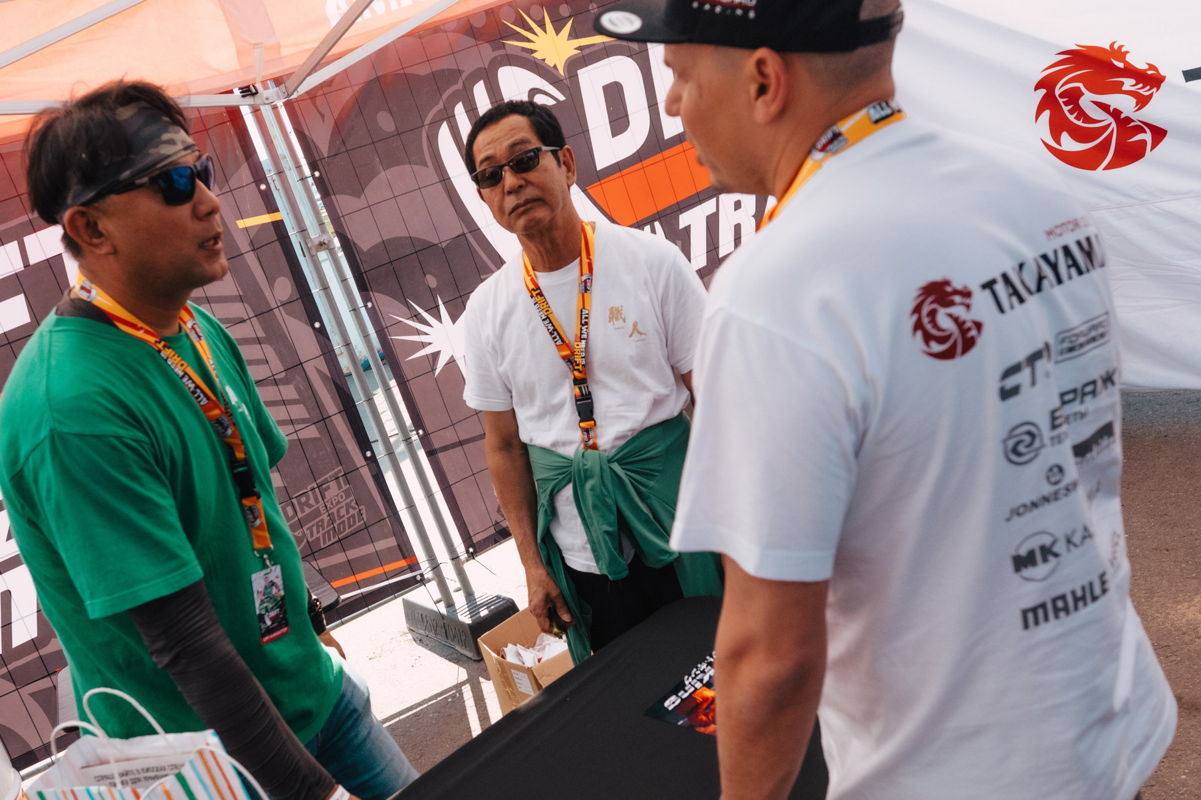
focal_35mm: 34
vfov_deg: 38.9
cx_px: 540
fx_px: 1134
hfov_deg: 55.7
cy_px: 413
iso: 2000
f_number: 4.5
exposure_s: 1/4000
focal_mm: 24
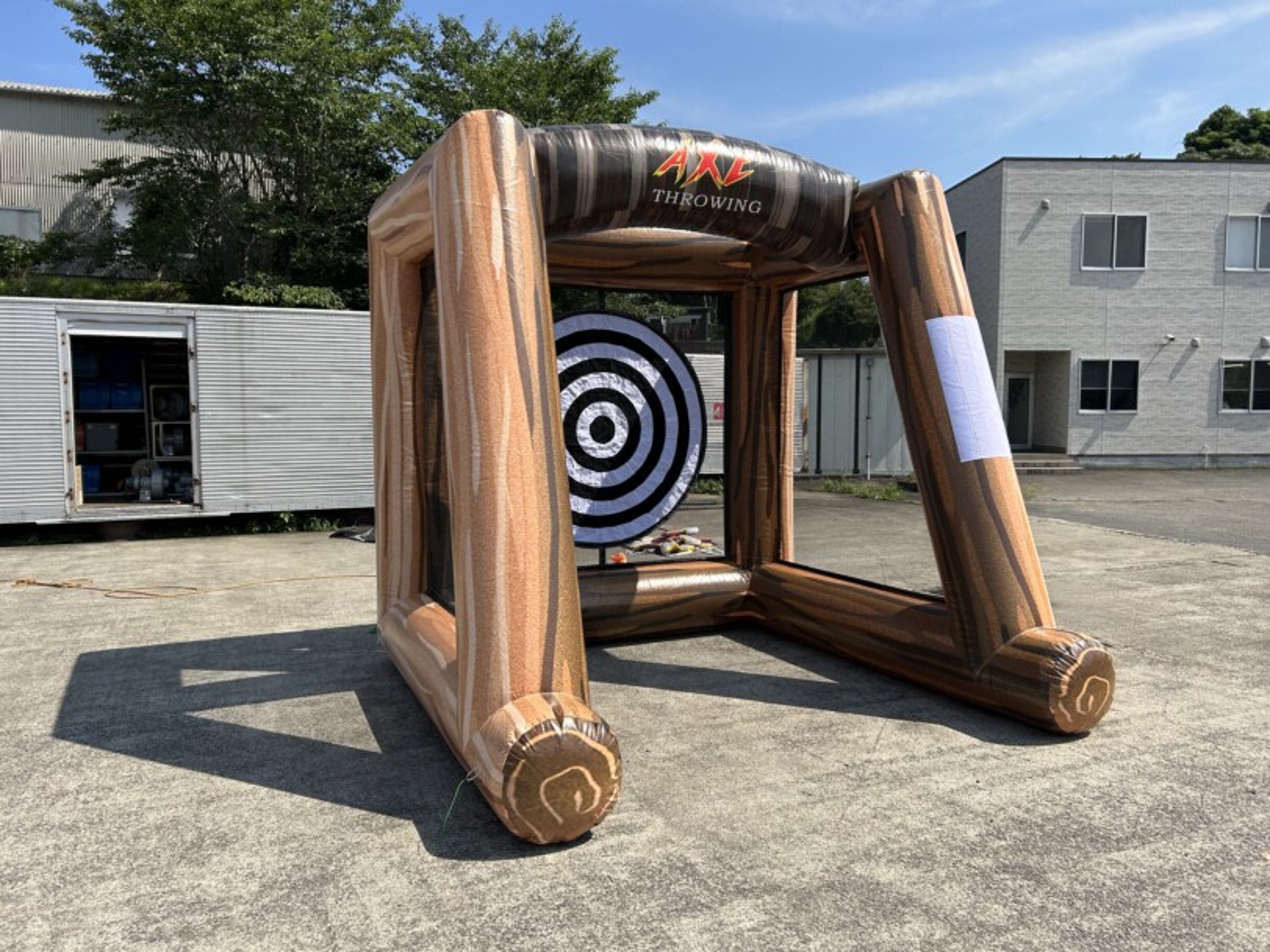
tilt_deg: -4.5
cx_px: 635
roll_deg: -0.5
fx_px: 954
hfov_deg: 67.3
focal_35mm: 26
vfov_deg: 53.1
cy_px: 476
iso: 50
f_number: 1.5
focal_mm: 5.7
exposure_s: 1/3571
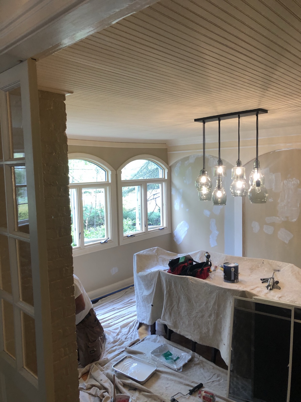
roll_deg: +4.0
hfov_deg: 49.7
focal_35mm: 28
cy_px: 201
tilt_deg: -3.0
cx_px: 150
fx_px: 325
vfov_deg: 63.4
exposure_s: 1/30
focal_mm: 3.99
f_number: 1.8
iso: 25
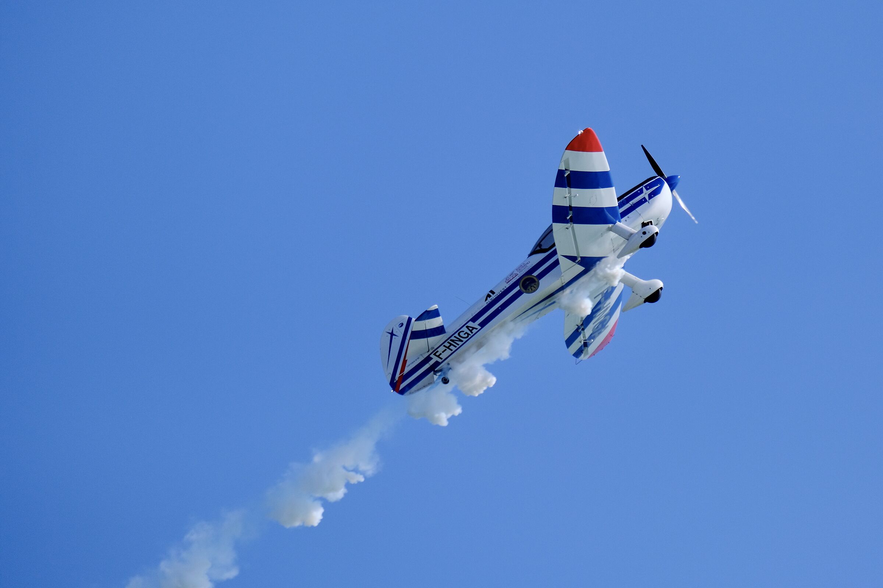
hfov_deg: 6.9
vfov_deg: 4.6
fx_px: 7358
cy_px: 294
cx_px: 442
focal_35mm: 300
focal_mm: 200
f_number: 4.8
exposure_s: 1/3200
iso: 320
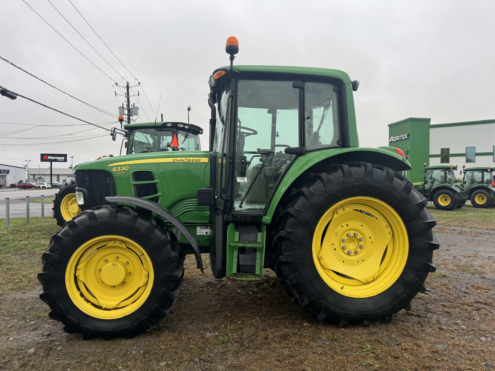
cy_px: 186
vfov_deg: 56.8
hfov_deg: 71.6
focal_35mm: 24
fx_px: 343
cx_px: 248
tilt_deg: +0.0
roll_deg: +0.3
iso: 80
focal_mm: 6.76
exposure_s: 1/802
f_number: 1.78
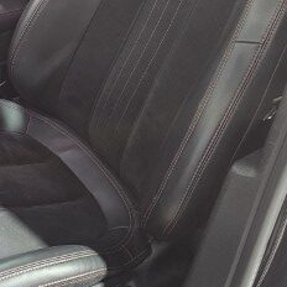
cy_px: 38
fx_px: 525
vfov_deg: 29.5
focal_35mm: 56
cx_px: 40
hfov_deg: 29.5
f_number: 1.7
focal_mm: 6.3
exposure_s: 1/33
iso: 640
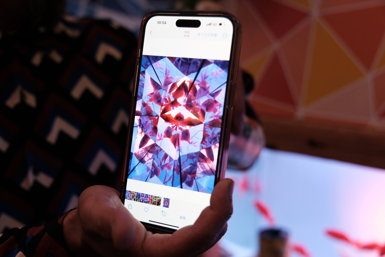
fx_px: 460
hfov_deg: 45.4
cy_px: 128
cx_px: 192
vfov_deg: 31.2
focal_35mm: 43
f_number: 2.8
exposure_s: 1/58
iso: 1000
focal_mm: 28.4
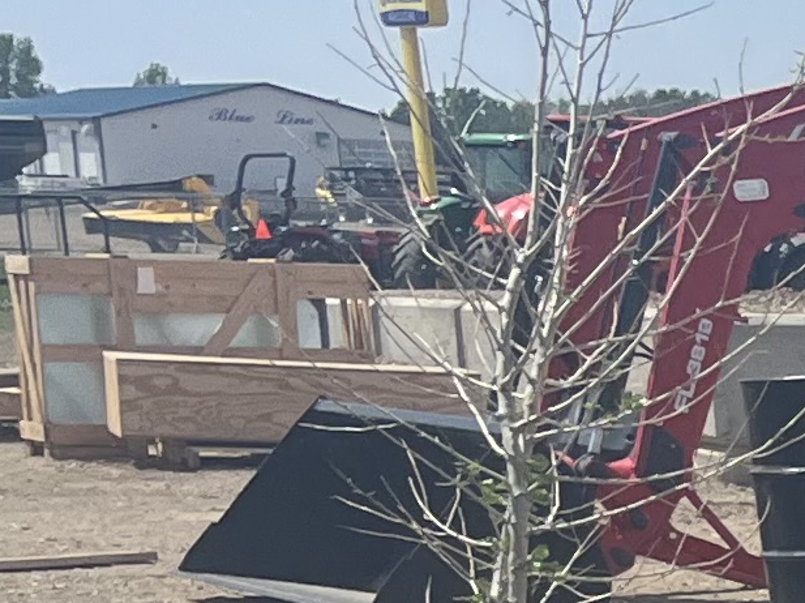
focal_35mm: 170
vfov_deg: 8.3
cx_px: 2428
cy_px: 1231
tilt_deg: -10.0
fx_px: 3951
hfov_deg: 9.2
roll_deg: -2.4
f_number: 1.6
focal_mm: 5.1
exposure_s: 1/3049
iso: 50
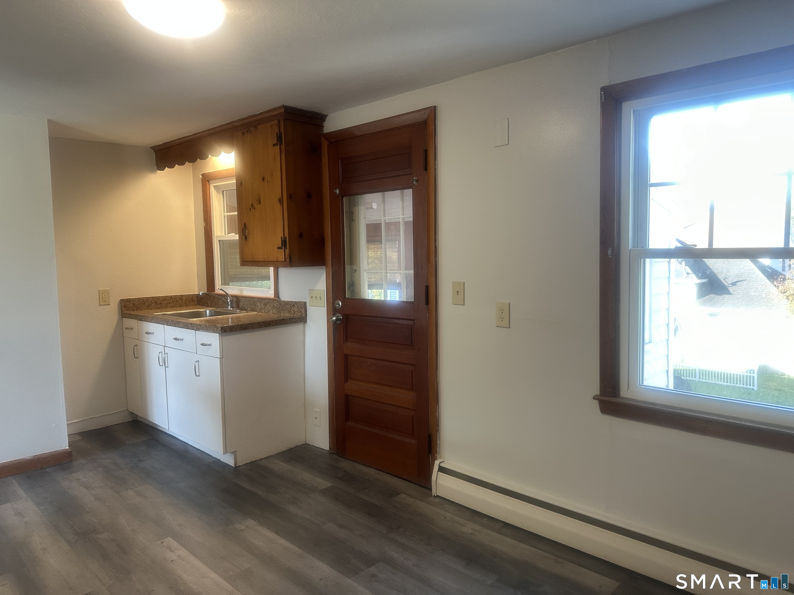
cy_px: 298
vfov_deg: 56.8
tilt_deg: -3.3
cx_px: 397
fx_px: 550
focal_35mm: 24
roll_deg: +0.9
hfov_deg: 71.6
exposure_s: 1/120
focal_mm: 6.86
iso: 200
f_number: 1.78
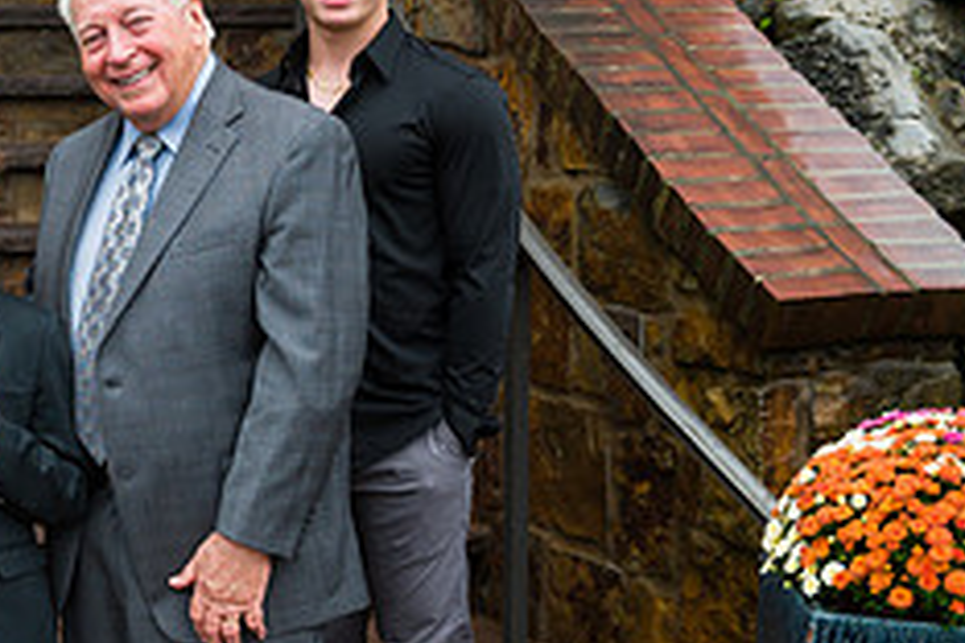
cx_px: -59
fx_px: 2251
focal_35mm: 84
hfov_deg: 23.0
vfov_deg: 16.3
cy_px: 359
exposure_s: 1/640
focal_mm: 29
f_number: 4
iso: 320
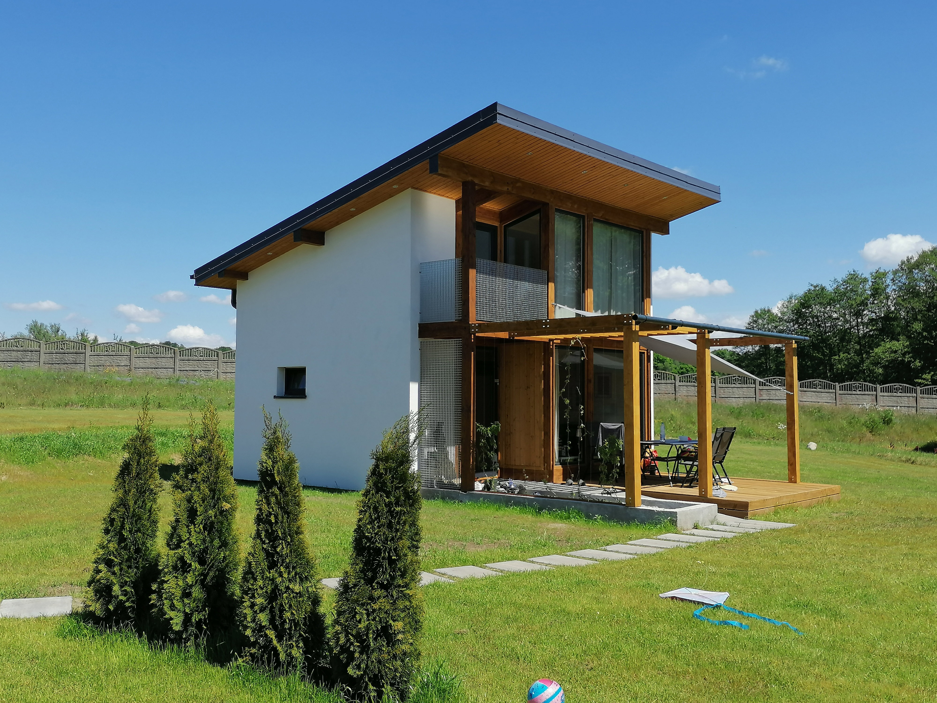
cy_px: 352
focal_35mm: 35
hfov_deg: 52.6
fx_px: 947
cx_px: 468
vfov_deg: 40.7
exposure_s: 1/1832
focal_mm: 5.3
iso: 50
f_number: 1.8
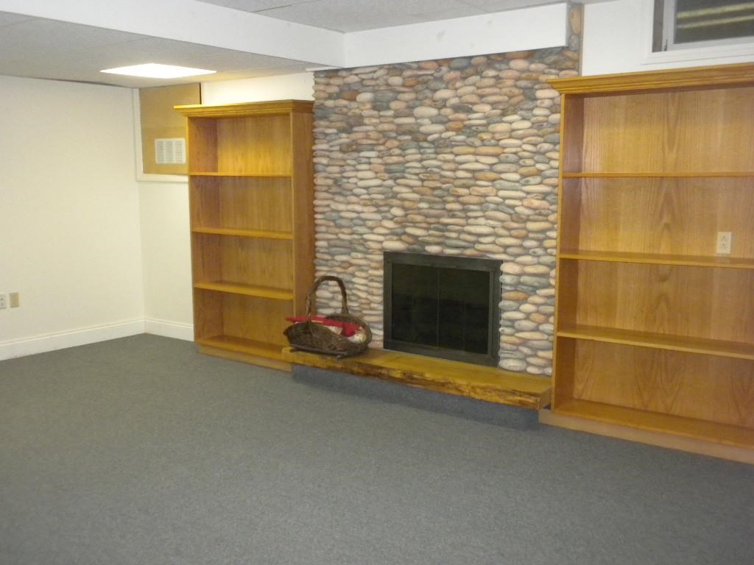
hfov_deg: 50.1
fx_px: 806
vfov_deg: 38.7
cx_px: 377
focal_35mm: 37
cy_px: 282
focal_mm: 6.6
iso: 435
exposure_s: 1/30
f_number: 3.5
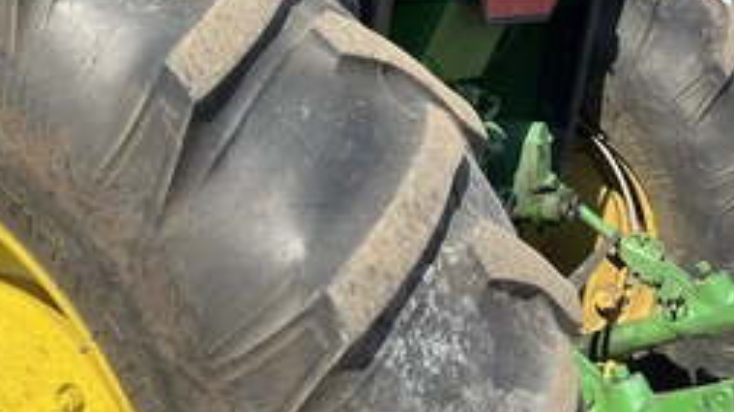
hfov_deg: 41.3
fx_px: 973
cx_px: 328
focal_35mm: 50
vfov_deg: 23.9
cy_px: 186
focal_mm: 3
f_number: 1.8
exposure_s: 1/1221
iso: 25
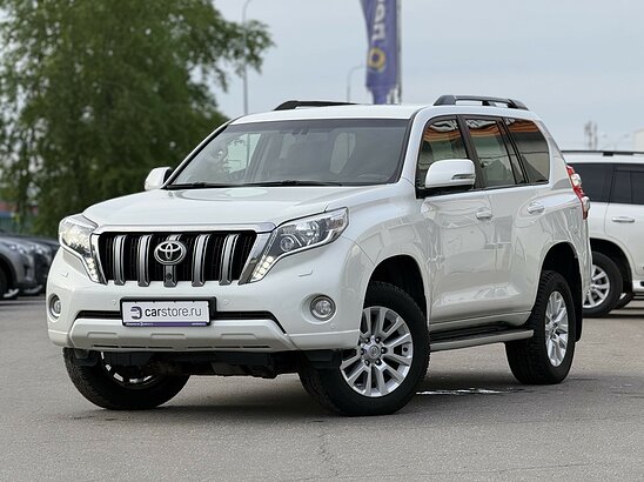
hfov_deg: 16.4
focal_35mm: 120
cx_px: 322
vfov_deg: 12.3
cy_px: 241
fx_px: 2231
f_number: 2.8
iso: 50
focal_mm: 15.66
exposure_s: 1/418
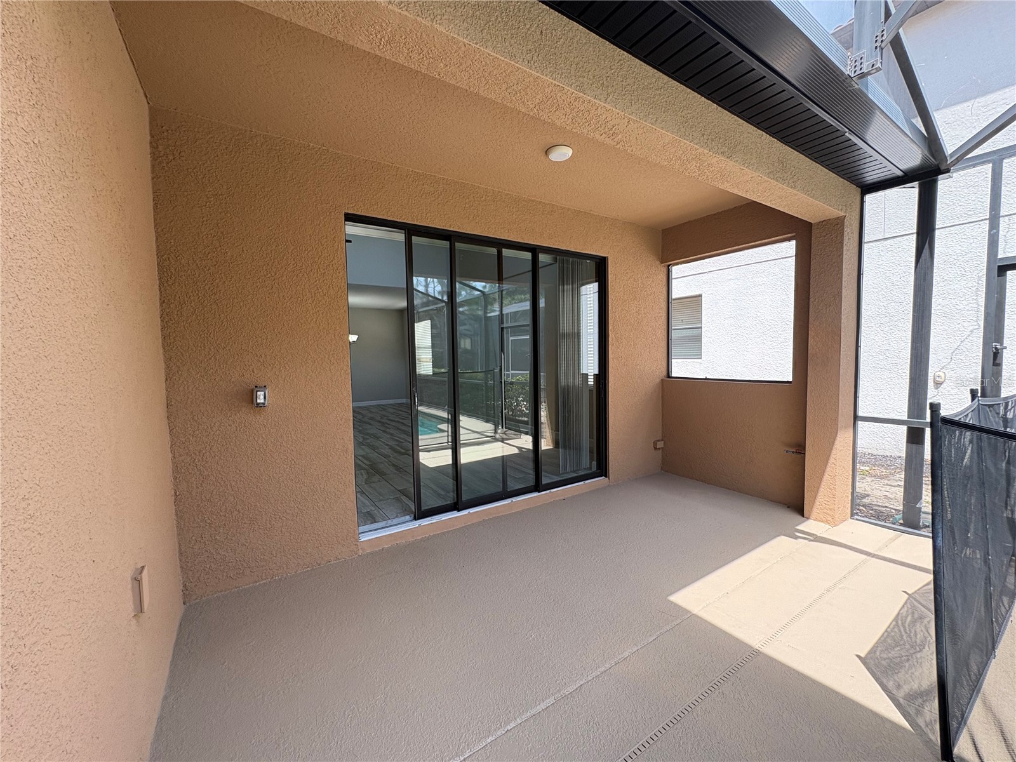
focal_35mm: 14
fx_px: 411
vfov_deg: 85.7
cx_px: 508
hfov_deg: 102.1
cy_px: 381
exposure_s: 1/136
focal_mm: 2.22
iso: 64
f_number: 2.2
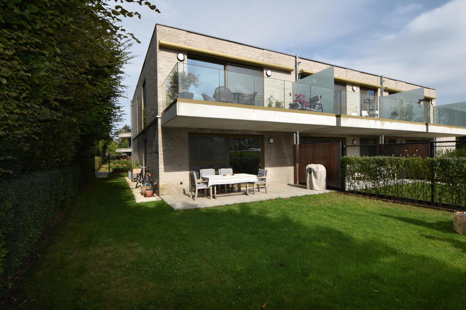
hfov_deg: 90.0
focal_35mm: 18
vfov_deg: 67.4
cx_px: 233
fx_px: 233
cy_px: 155
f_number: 9
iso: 100
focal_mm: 12
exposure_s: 1/200
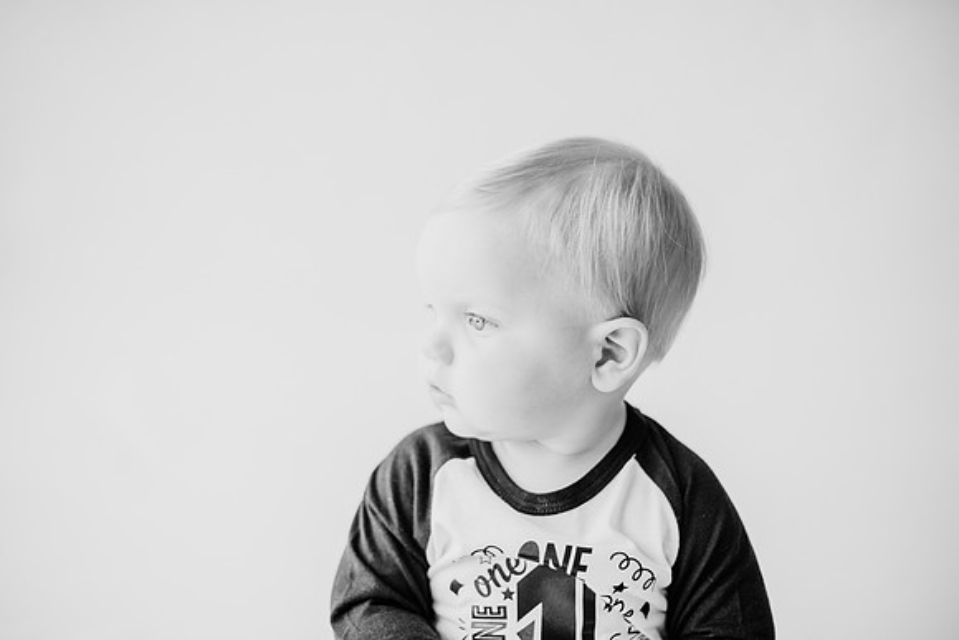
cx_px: 480
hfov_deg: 39.6
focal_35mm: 50
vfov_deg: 27.0
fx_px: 1332
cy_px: 320
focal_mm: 50
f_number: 2
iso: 500
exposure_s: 1/640
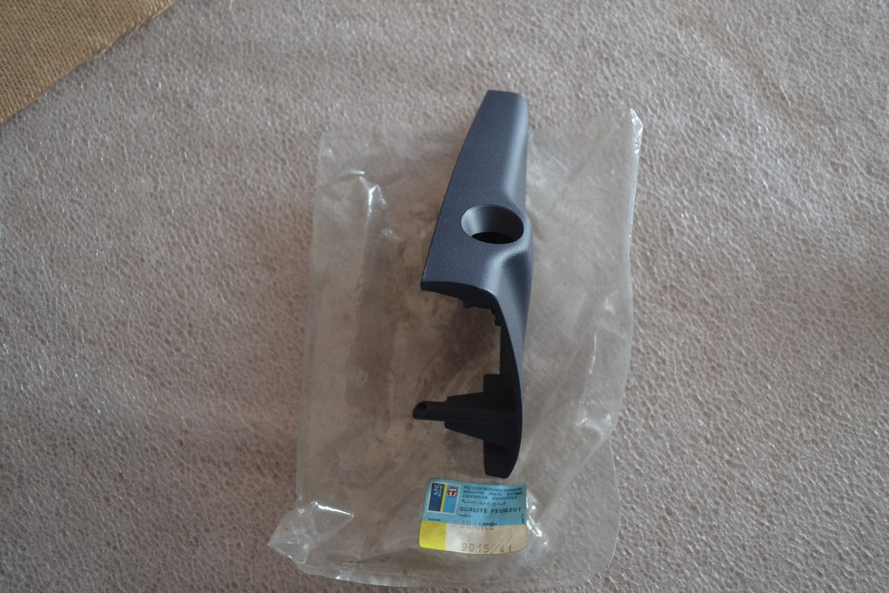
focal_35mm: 33
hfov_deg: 57.2
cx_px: 444
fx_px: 815
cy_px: 296
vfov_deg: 40.0
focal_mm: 22
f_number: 4
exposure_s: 1/60
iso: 500
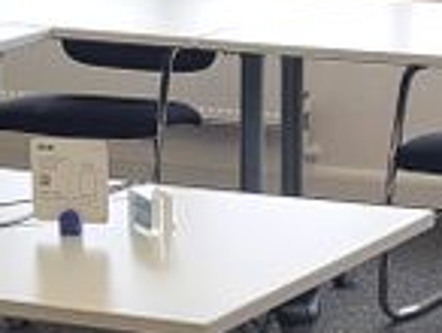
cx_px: 203
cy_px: 504
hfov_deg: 10.8
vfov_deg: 8.0
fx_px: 2328
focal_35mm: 182
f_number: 1.8
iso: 50
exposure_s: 1/151
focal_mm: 5.23
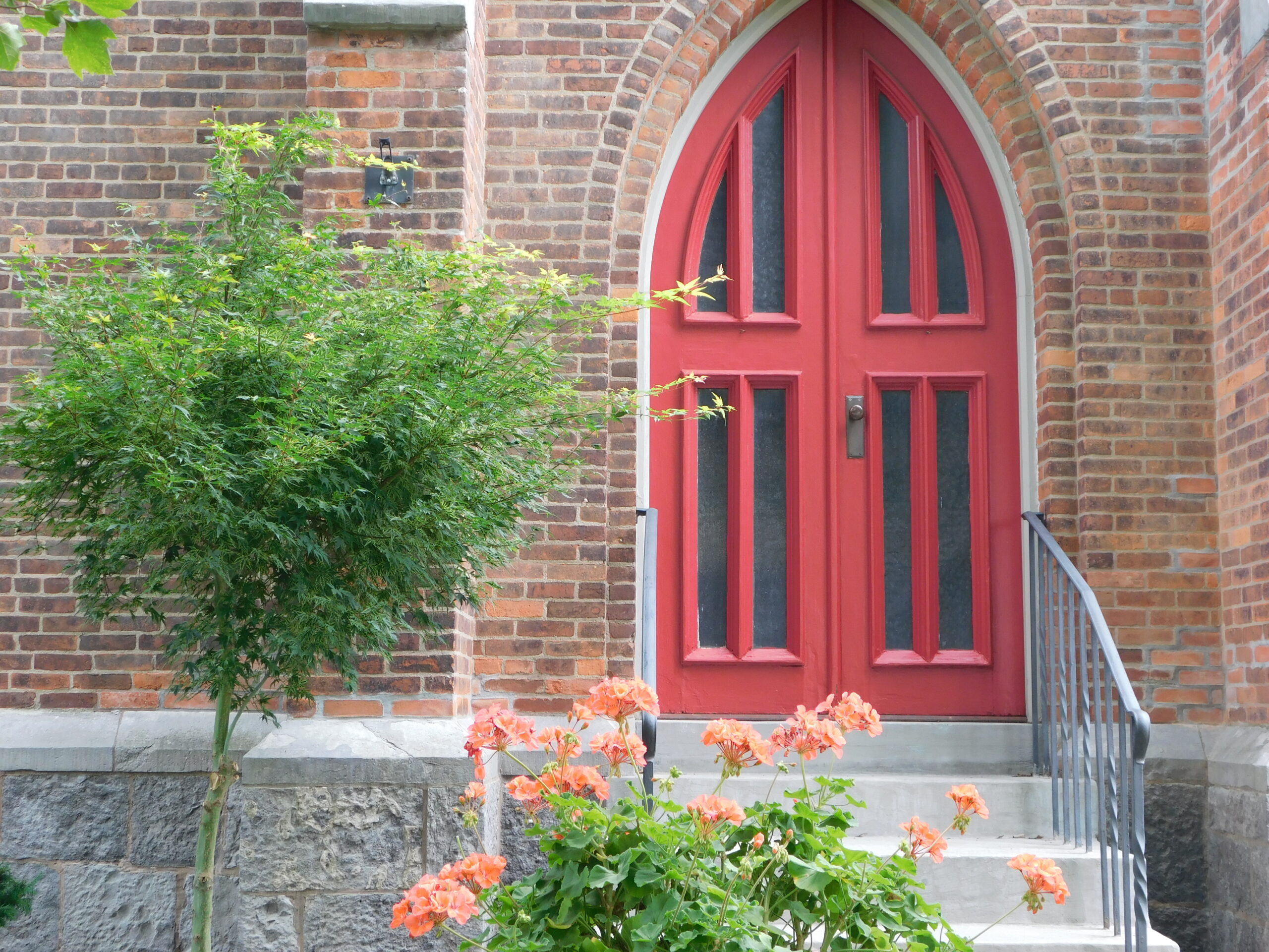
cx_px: 634
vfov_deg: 28.6
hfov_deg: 37.5
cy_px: 476
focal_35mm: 51
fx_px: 1870
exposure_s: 1/40
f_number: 3.8
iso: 125
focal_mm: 9
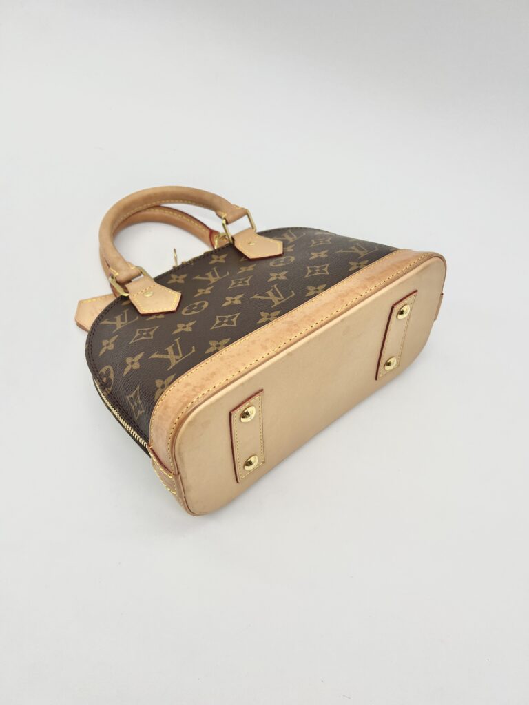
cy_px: 352
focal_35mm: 26
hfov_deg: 53.1
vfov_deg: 67.3
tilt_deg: -55.4
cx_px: 264
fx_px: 530
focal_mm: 5.7
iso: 50
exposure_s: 1/383
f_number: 1.5
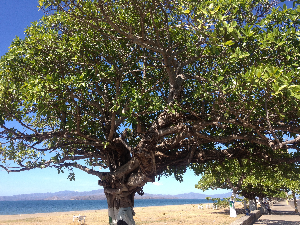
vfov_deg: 40.7
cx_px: 150
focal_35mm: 35
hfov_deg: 52.6
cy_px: 112
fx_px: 303
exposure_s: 1/876
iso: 50
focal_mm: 4.28
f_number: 2.4
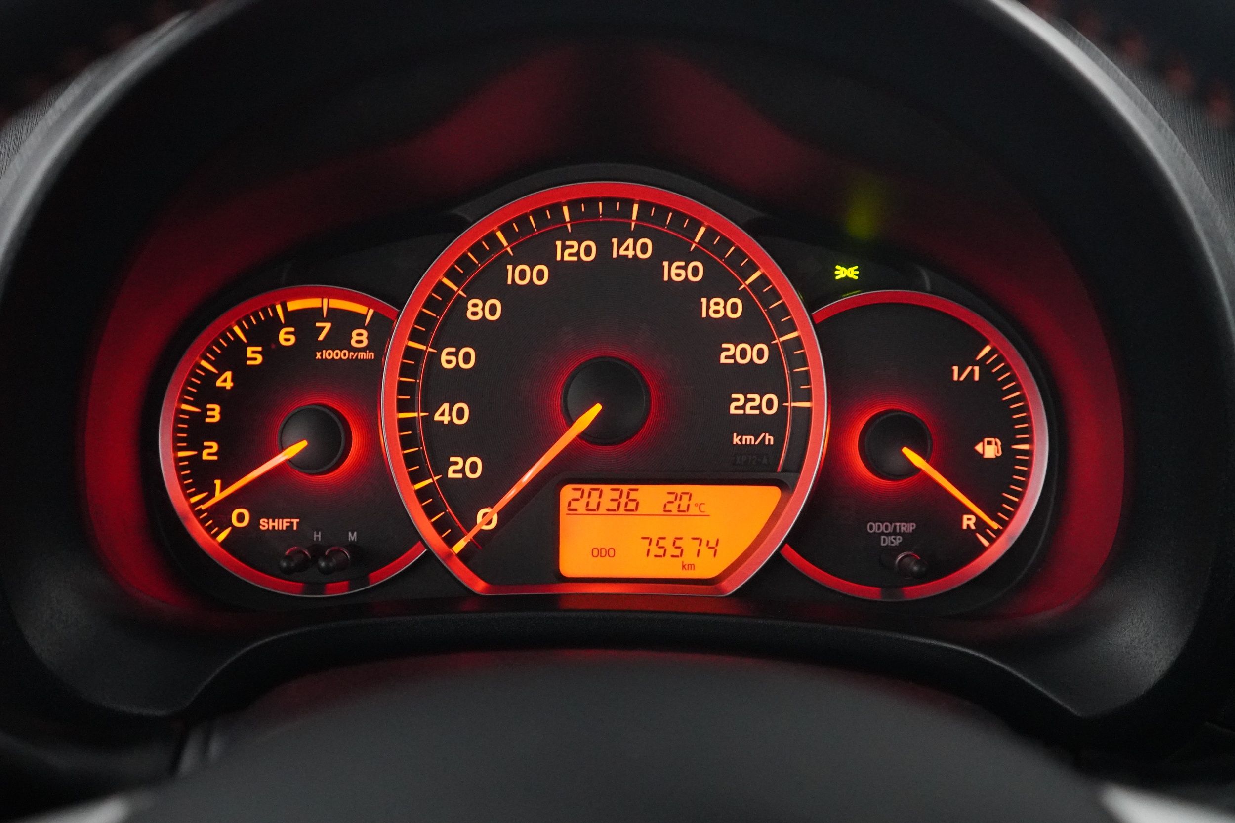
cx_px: 618
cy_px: 412
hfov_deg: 46.4
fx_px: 1441
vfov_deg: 31.9
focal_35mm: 42
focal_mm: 28
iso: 6400
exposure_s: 1/30
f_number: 3.5
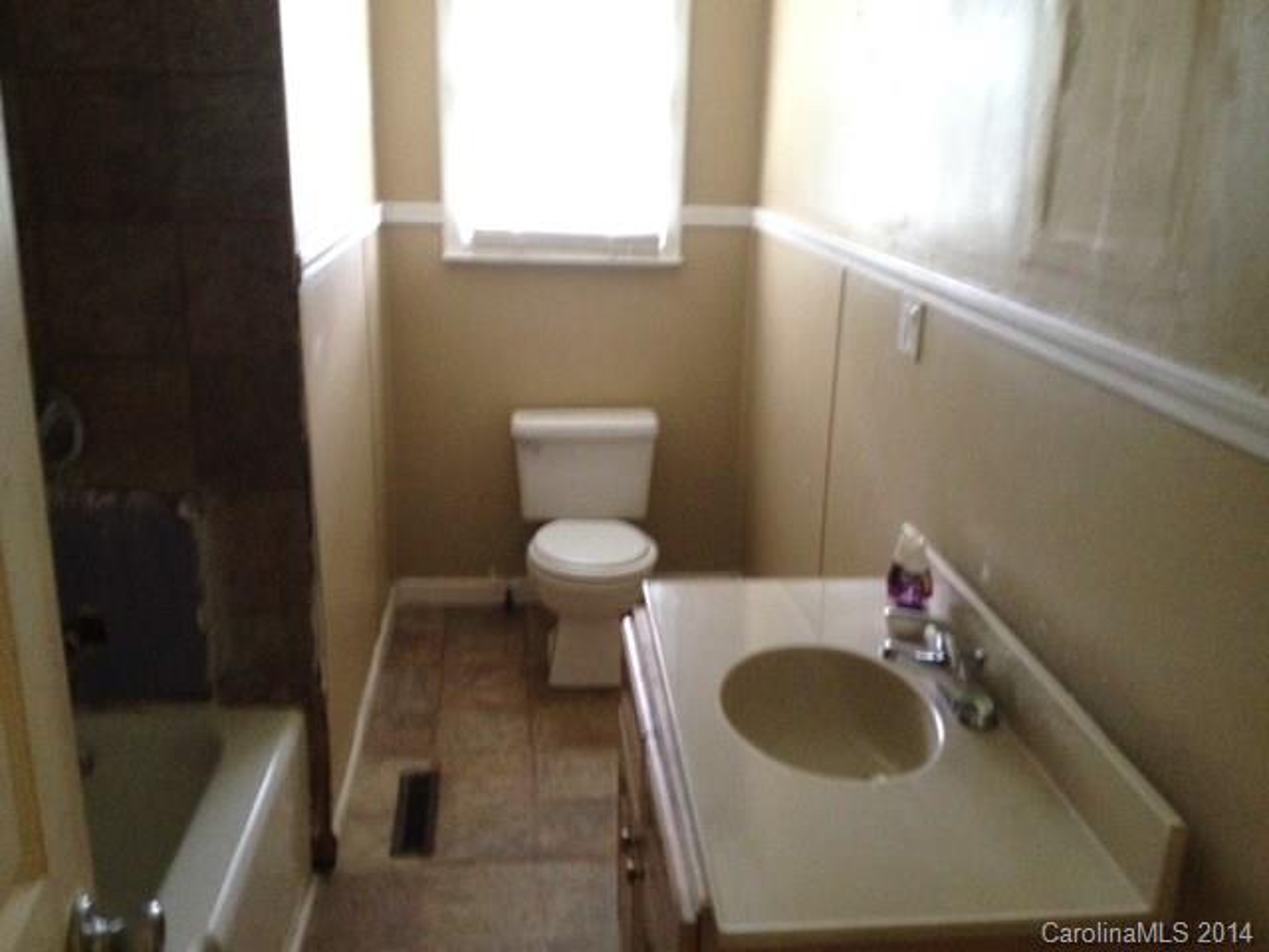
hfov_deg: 52.6
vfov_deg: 40.7
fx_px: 1283
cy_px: 476
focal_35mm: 35
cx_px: 634
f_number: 2.4
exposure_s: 1/15
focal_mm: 4.28
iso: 400
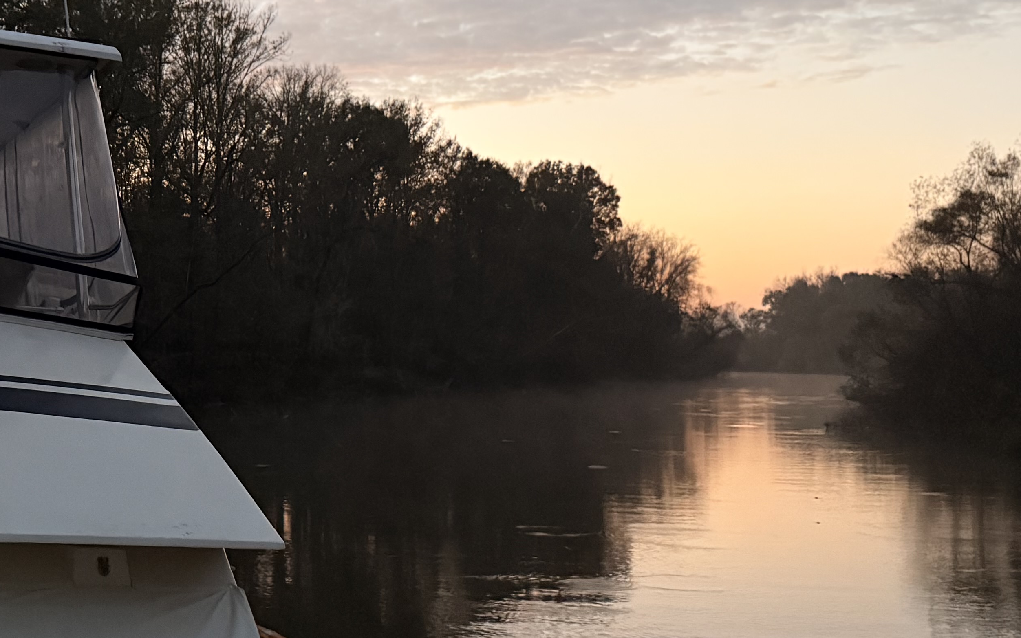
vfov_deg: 22.2
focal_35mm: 58
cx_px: 126
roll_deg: -0.8
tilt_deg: +5.8
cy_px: 172
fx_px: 1614
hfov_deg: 33.5
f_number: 1.78
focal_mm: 6.76
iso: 1000
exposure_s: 1/35
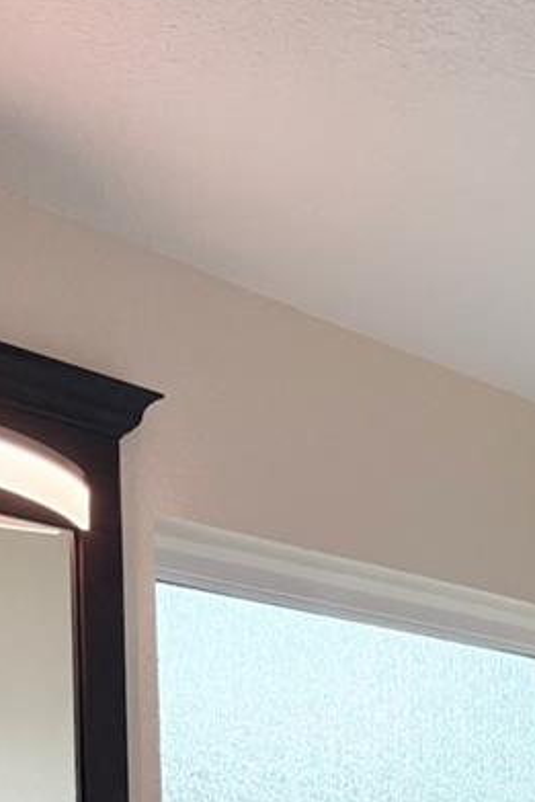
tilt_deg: -5.0
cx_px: 754
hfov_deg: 15.4
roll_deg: -0.6
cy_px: 1101
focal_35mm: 83
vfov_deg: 21.6
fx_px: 1848
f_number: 1.6
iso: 100
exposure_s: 1/231
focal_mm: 5.96
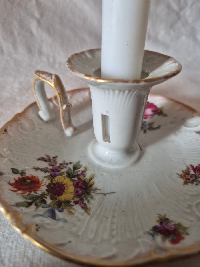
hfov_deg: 58.9
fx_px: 177
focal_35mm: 23
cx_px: 100
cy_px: 134
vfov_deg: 73.9
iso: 250
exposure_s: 1/100
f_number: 1.8
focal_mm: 5.4
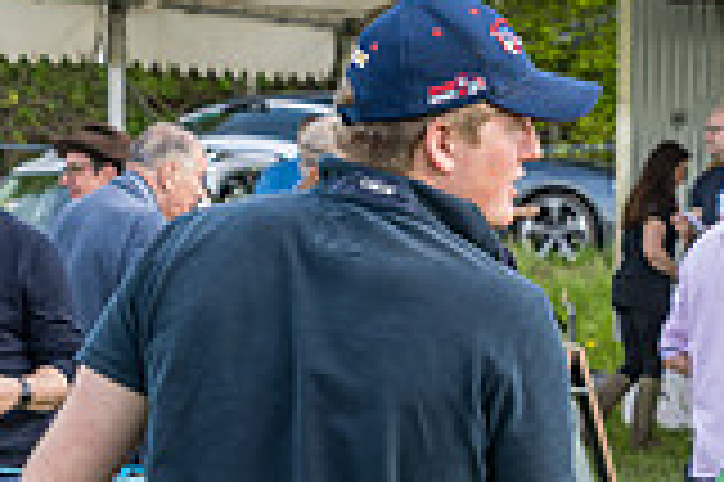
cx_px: 857
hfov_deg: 9.0
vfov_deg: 5.9
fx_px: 4561
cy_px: 847
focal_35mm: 227
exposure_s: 1/80
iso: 50
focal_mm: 54
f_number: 5.6
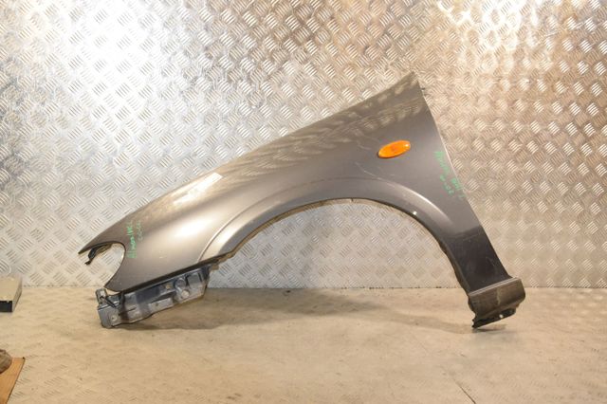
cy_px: 202
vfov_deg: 29.8
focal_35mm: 45
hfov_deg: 43.6
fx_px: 758
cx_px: 304
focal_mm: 30
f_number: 6.3
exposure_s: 1/200
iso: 1600
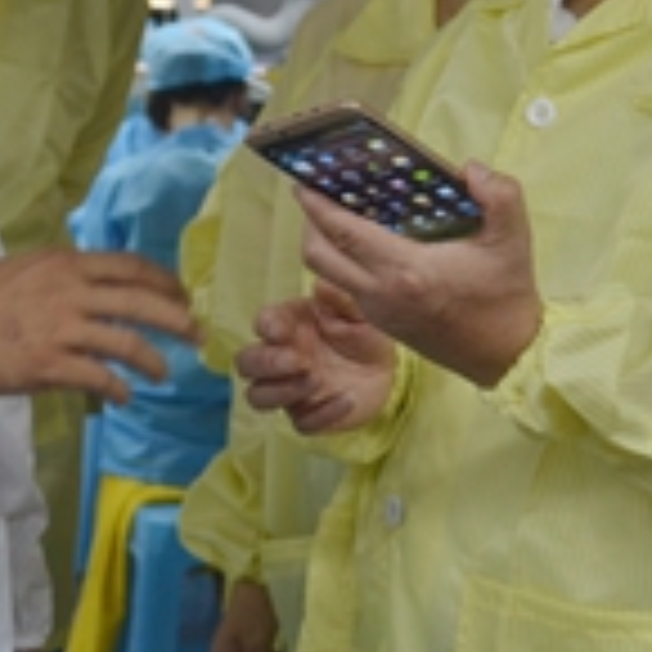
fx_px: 2429
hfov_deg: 15.2
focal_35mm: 114
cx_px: 144
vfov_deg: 15.2
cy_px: 155
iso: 400
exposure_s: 1/60
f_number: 4.2
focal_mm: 26
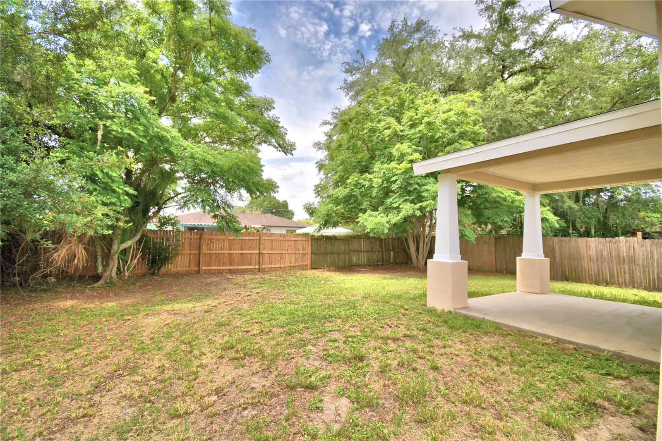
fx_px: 276
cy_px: 220
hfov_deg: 100.4
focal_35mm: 15
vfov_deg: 77.3
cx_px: 331
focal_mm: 10
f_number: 4.5
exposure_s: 1/640
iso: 100
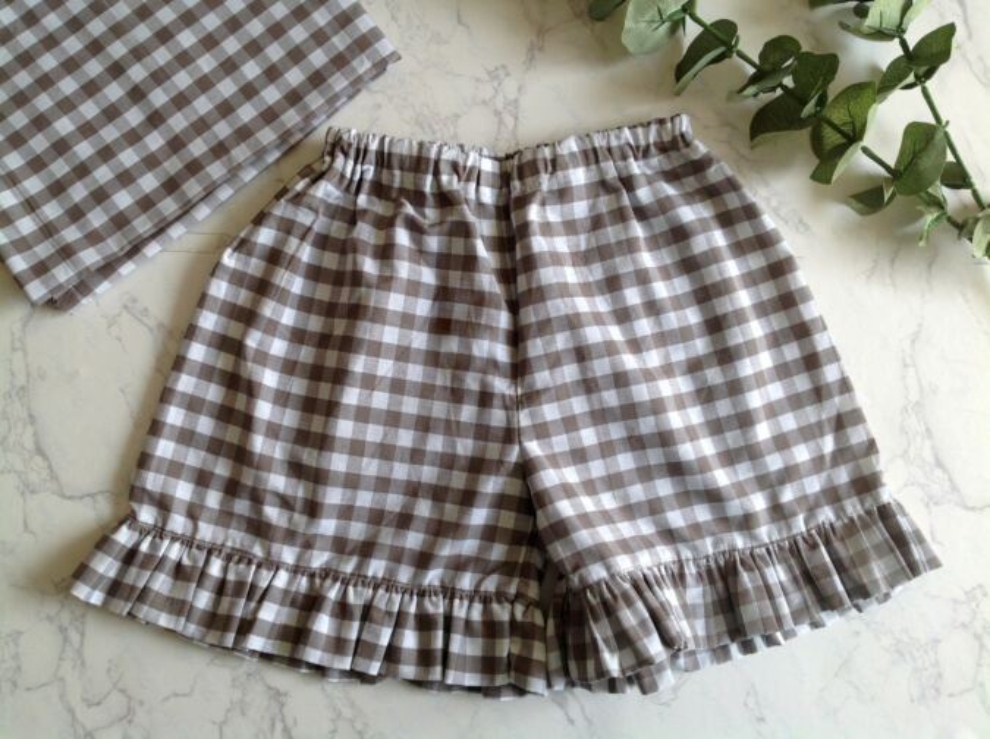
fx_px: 999
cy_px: 370
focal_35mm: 35
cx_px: 495
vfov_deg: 40.6
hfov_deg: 52.7
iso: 50
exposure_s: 1/188
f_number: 2.4
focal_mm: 4.28
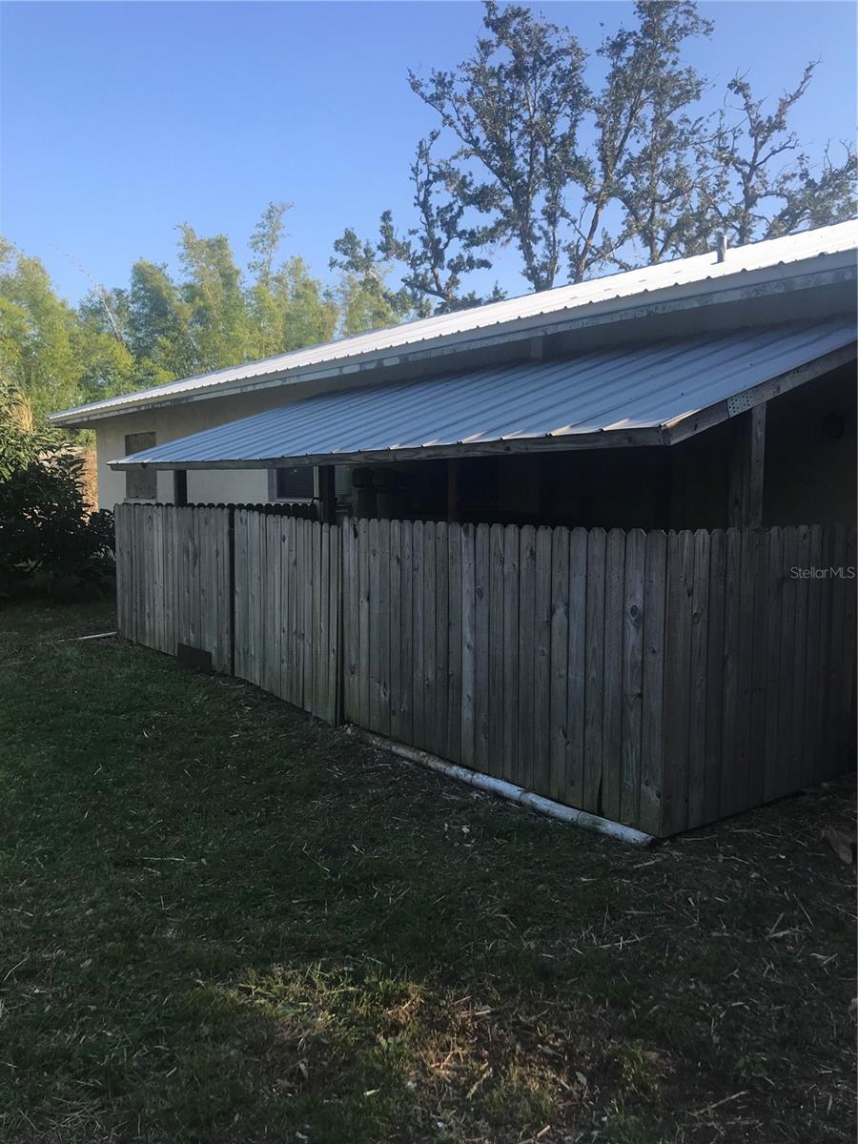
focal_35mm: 28
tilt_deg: -3.9
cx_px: 429
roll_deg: +0.0
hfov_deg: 49.7
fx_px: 925
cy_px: 572
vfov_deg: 63.4
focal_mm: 3.99
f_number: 1.8
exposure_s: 1/825
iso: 20
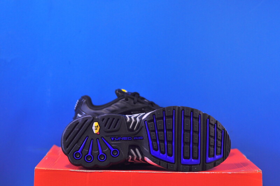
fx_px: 583
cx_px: 140
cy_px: 93
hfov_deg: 27.0
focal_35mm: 75
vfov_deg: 18.1
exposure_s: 1/250
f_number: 3.2
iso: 250
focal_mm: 50
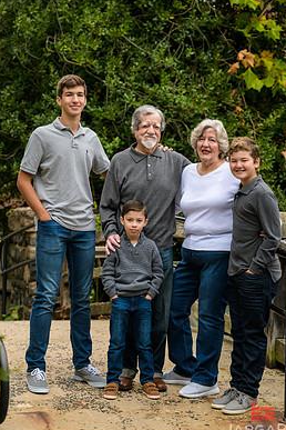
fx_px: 1609
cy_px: 209
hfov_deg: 10.2
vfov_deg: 15.2
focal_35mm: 135
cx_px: 163
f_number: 5.6
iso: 1000
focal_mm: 116
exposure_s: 1/400
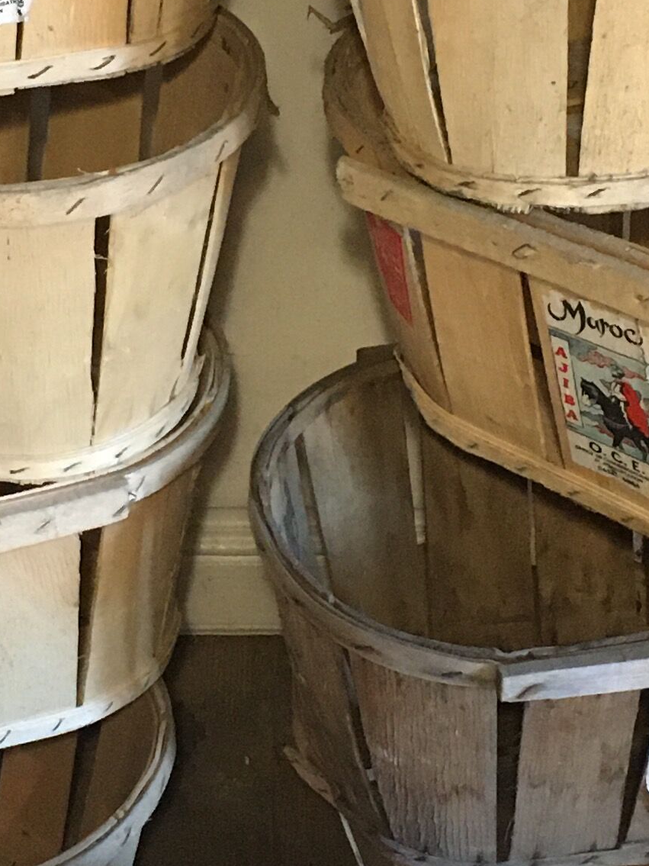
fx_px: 2575
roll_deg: +3.3
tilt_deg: -32.7
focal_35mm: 103
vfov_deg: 19.0
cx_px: 247
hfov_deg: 14.4
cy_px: 245
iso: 200
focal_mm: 4.15
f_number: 2.2
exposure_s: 1/25
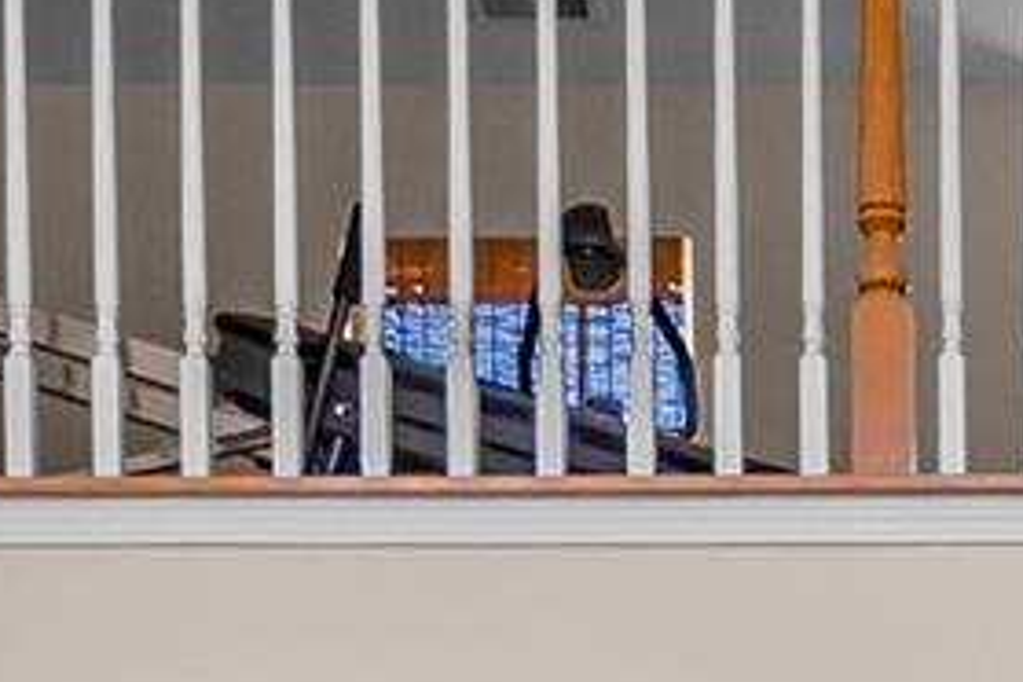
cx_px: 1353
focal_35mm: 110
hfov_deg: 17.4
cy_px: 1483
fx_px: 3126
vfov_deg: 11.0
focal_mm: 10
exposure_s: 1/15
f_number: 8
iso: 160
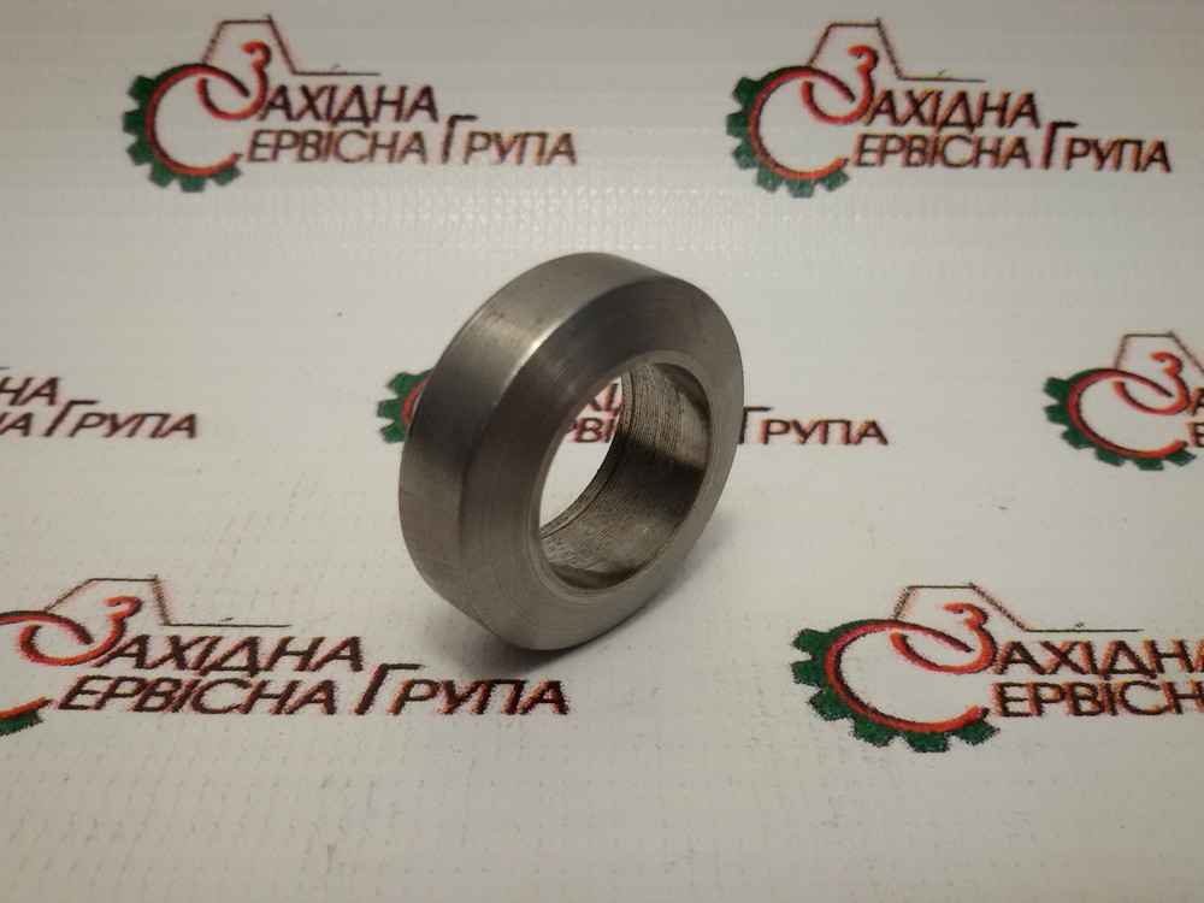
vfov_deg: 45.4
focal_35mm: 31
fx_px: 1078
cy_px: 452
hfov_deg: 58.4
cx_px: 602
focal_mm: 2.93
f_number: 2.4
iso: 64
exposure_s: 1/120
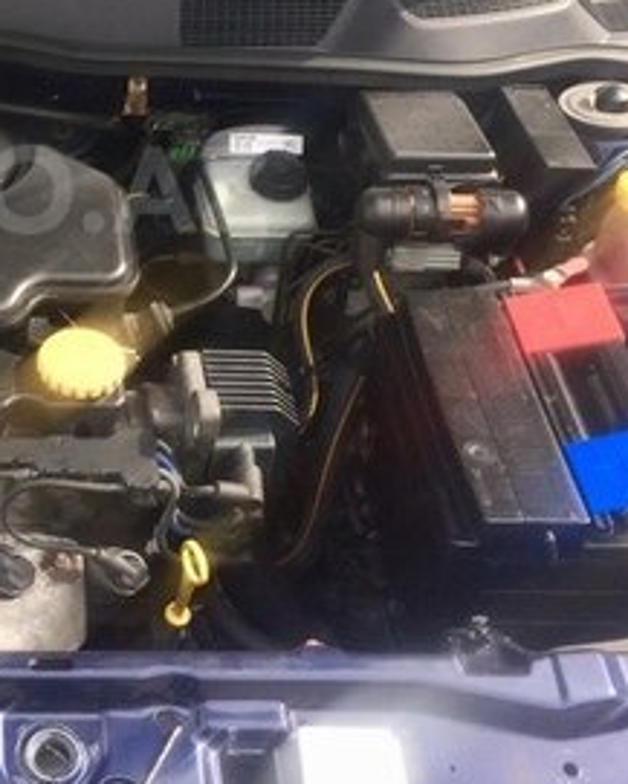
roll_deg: -1.0
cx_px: -29
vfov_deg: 27.1
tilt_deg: -33.1
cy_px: 189
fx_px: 1602
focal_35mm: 69
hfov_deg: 21.3
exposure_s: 1/547
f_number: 2.2
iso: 32
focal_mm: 4.15
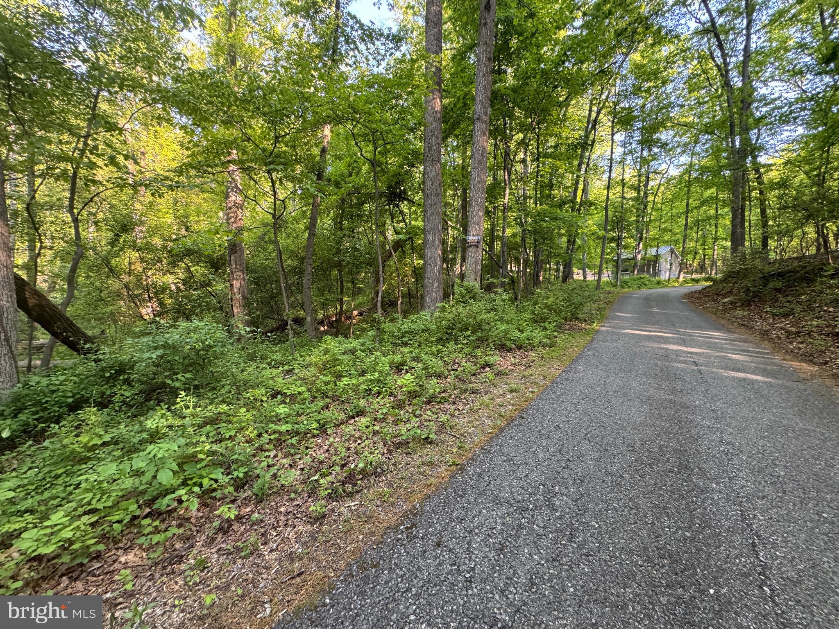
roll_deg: -2.1
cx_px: 420
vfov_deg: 85.7
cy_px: 314
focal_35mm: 14
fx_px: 339
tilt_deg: +2.6
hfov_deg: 102.1
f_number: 2.2
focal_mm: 2.22
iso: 250
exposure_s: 1/99
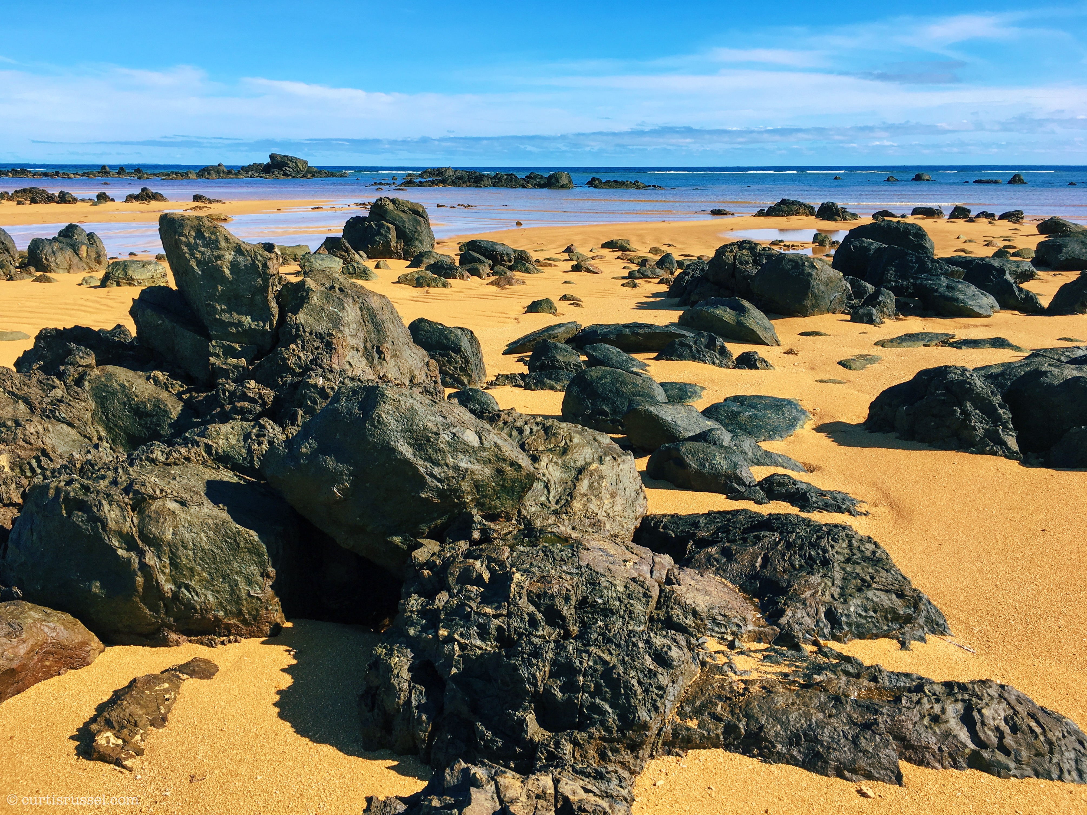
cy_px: 408
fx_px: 911
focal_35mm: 29
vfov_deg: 48.2
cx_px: 544
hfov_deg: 61.7
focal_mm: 4.15
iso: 25
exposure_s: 1/1150
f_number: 2.2
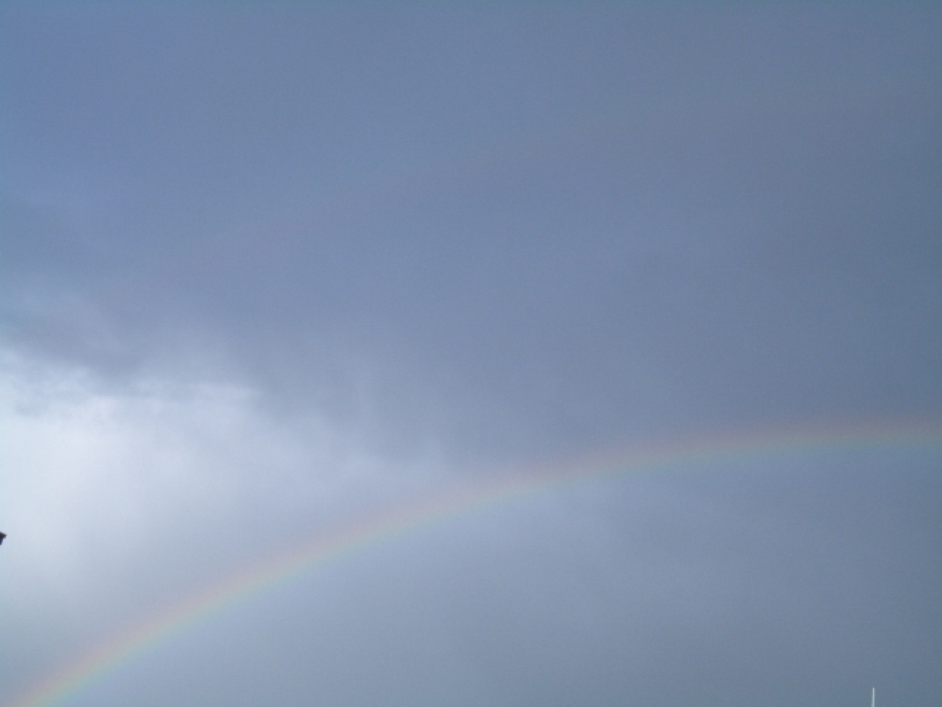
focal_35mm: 62
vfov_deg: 23.7
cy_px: 354
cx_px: 471
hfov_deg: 31.2
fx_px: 1687
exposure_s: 1/320
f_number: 5.6
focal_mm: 10.2
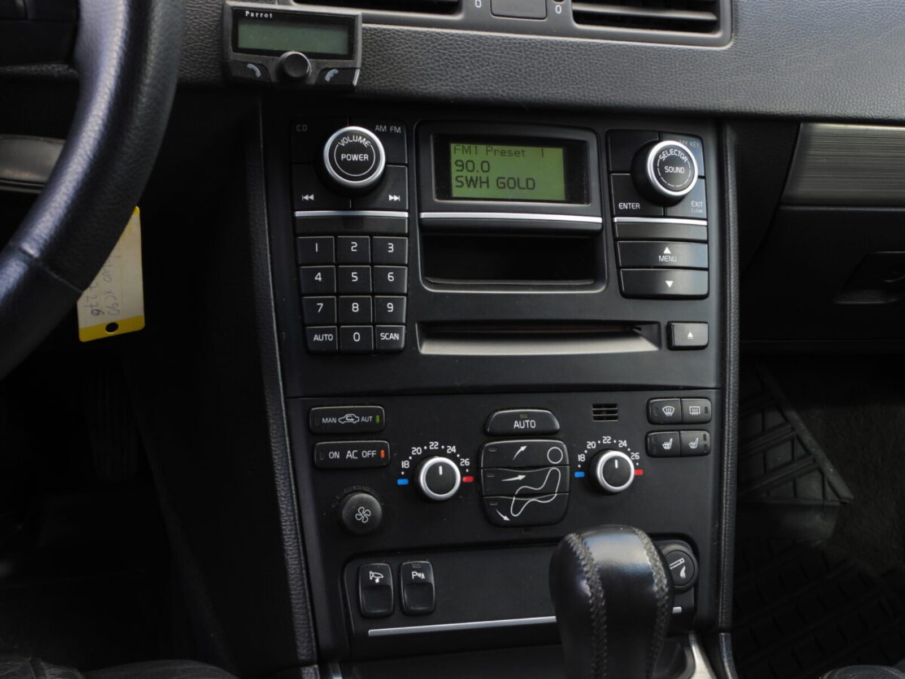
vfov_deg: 30.9
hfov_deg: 40.4
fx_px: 1229
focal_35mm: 47
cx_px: 452
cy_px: 340
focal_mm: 8.5
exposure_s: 1/80
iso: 100
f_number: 3.2
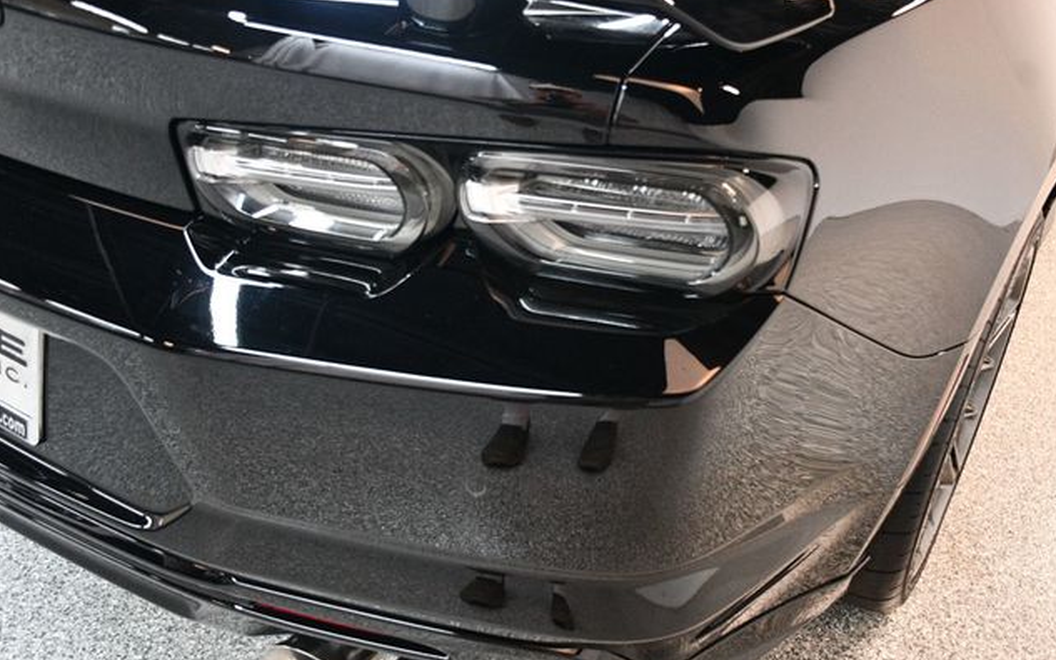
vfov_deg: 36.3
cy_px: 338
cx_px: 529
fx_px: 1008
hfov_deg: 55.3
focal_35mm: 35
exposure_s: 1/80
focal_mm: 23
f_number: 3.8
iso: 3200
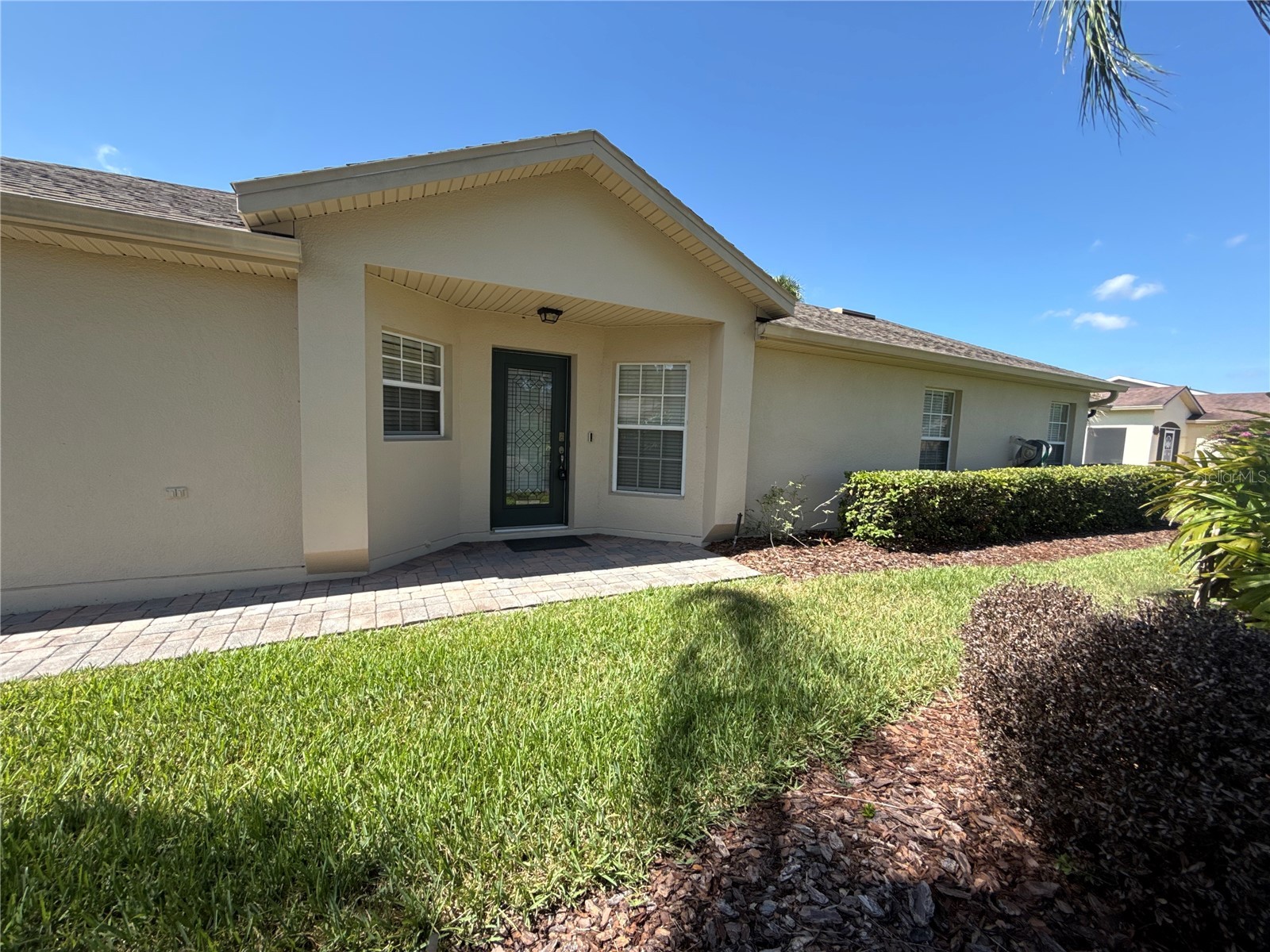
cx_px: 635
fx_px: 514
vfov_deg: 85.7
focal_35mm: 14
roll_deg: -2.5
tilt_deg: -4.9
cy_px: 476
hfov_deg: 102.1
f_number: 2.2
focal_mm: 2.22
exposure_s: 1/789
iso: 50
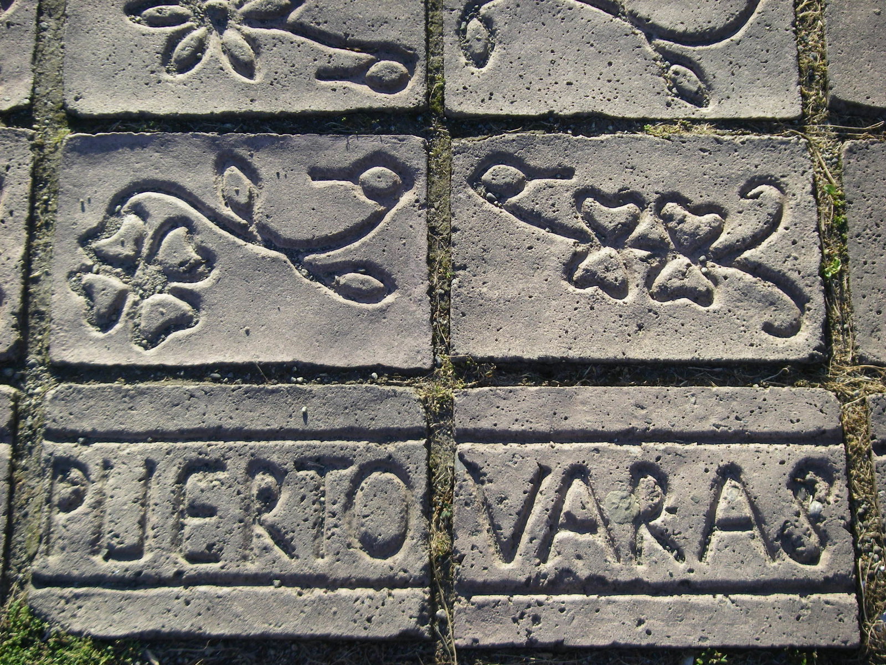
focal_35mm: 55
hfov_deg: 34.9
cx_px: 443
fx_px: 1408
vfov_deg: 26.6
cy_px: 332
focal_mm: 9.2
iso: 64
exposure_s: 1/200
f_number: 3.6
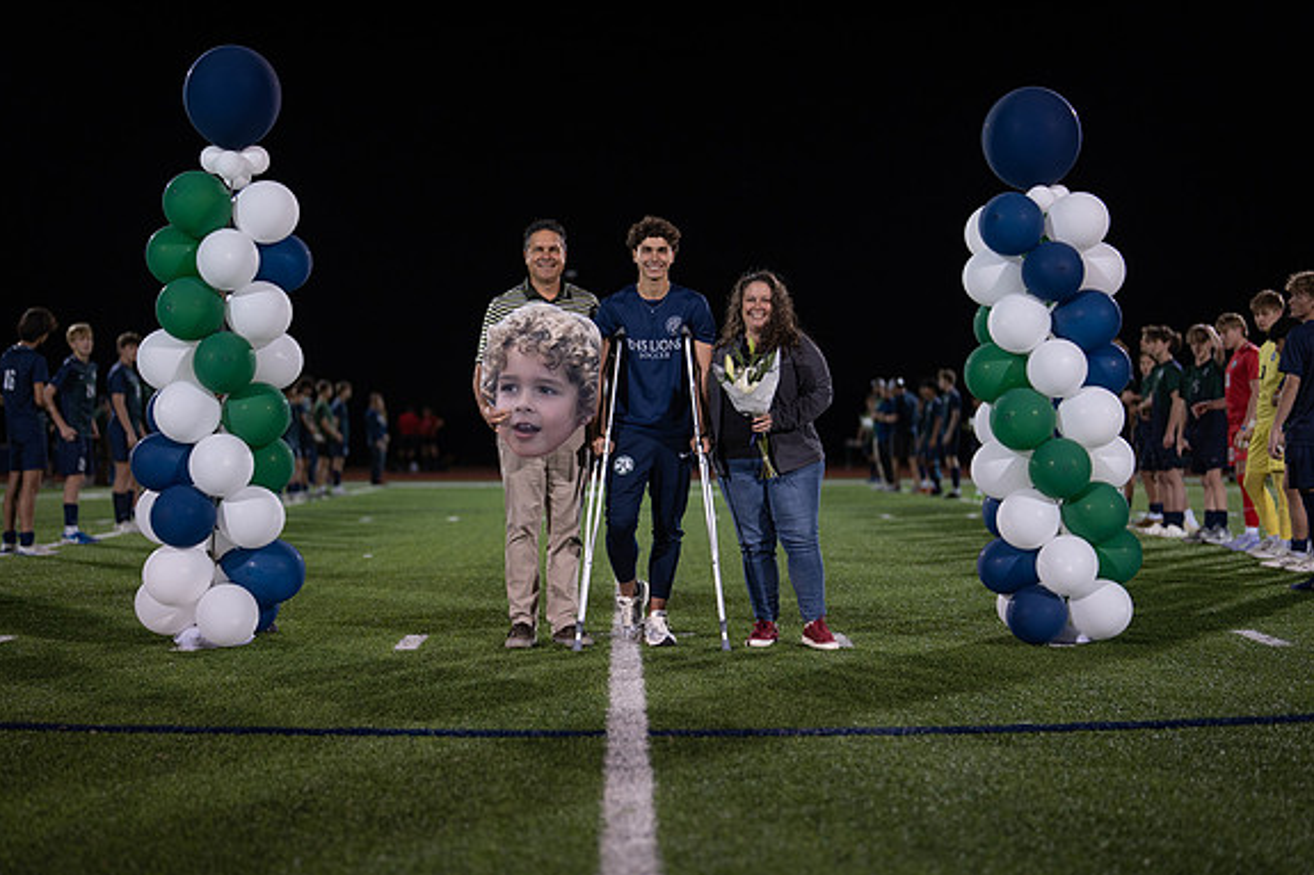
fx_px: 2080
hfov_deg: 35.1
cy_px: 456
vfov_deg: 23.8
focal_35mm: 57
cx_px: 620
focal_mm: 50
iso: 250
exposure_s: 1/500
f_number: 1.2
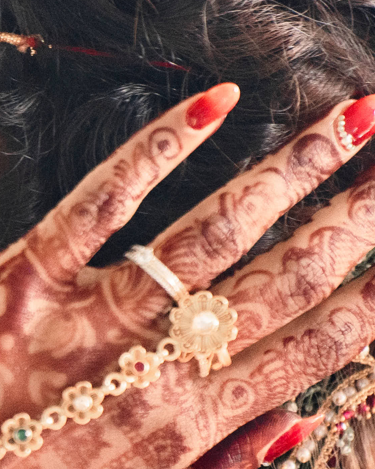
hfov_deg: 2.1
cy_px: 275
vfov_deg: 2.7
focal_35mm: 726
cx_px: -240
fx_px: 10071
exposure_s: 1/400
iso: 1600
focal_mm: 180
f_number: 2.8
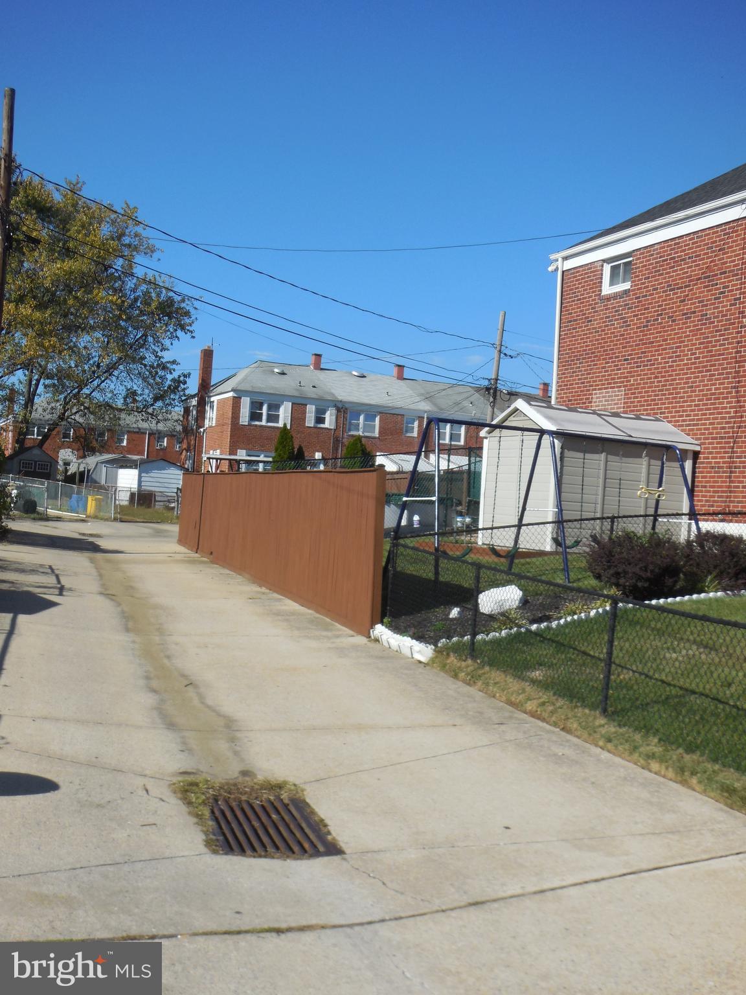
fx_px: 1322
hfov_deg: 31.5
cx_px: 373
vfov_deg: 41.2
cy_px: 498
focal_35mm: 46
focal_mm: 8.2
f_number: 3.8
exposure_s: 1/1600
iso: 125
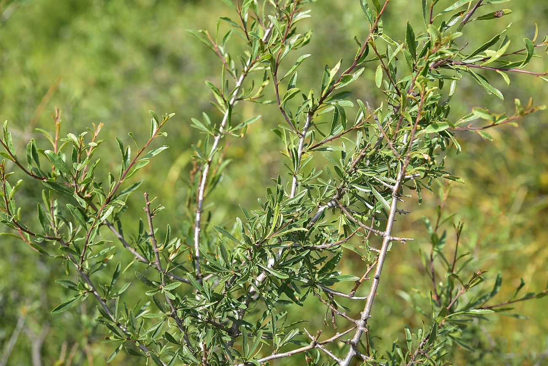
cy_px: 183
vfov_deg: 27.0
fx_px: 761
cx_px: 274
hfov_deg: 39.6
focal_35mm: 50
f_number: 8
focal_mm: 50
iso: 200
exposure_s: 1/320
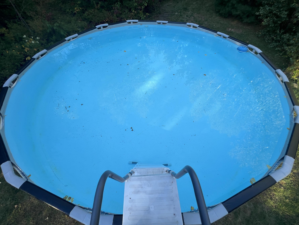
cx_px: 150
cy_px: 112
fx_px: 112
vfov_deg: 89.9
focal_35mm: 13
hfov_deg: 106.2
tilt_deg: -53.9
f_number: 1.8
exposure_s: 1/247
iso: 32
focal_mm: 1.57
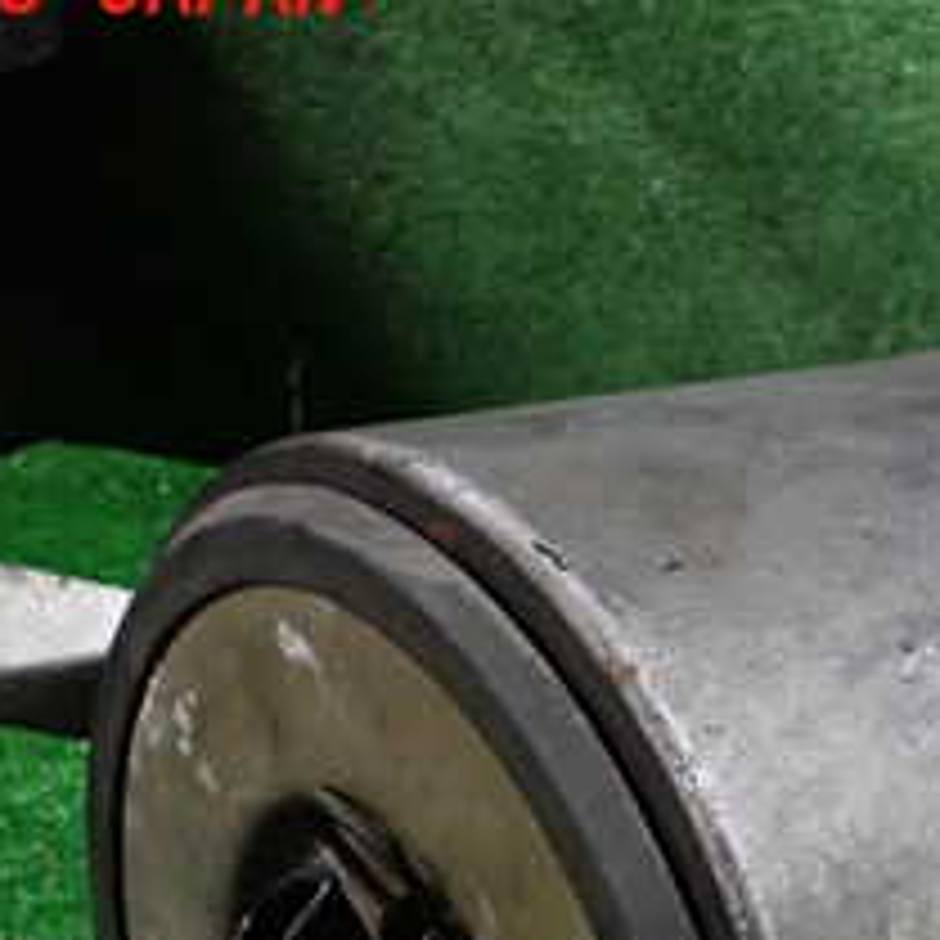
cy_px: 940
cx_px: 873
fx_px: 2335
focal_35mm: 76
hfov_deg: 22.1
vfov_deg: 21.9
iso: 250
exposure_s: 1/30
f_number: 2.3
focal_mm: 5.4
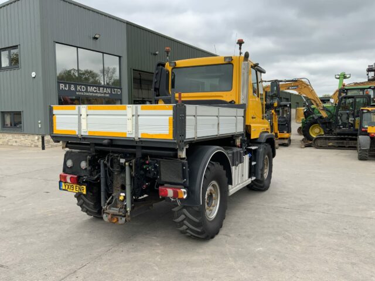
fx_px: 314
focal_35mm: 29
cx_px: 188
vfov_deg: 48.2
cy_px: 140
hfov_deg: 61.7
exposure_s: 1/855
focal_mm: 3
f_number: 1.8
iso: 16
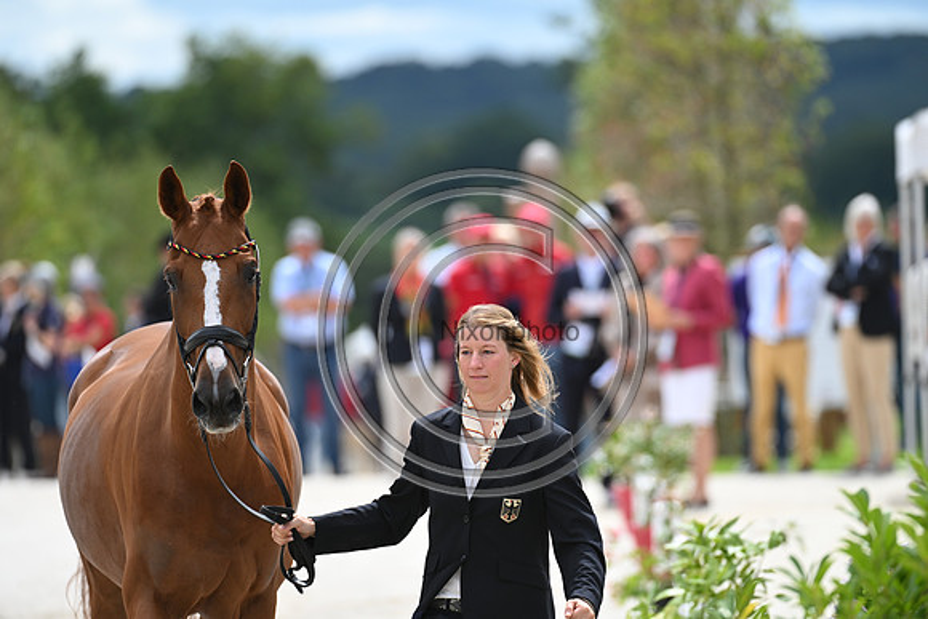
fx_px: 9797
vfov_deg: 3.6
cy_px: 310
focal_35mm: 380
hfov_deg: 5.4
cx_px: 464
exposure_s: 1/1600
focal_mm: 380
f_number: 5.6
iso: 500
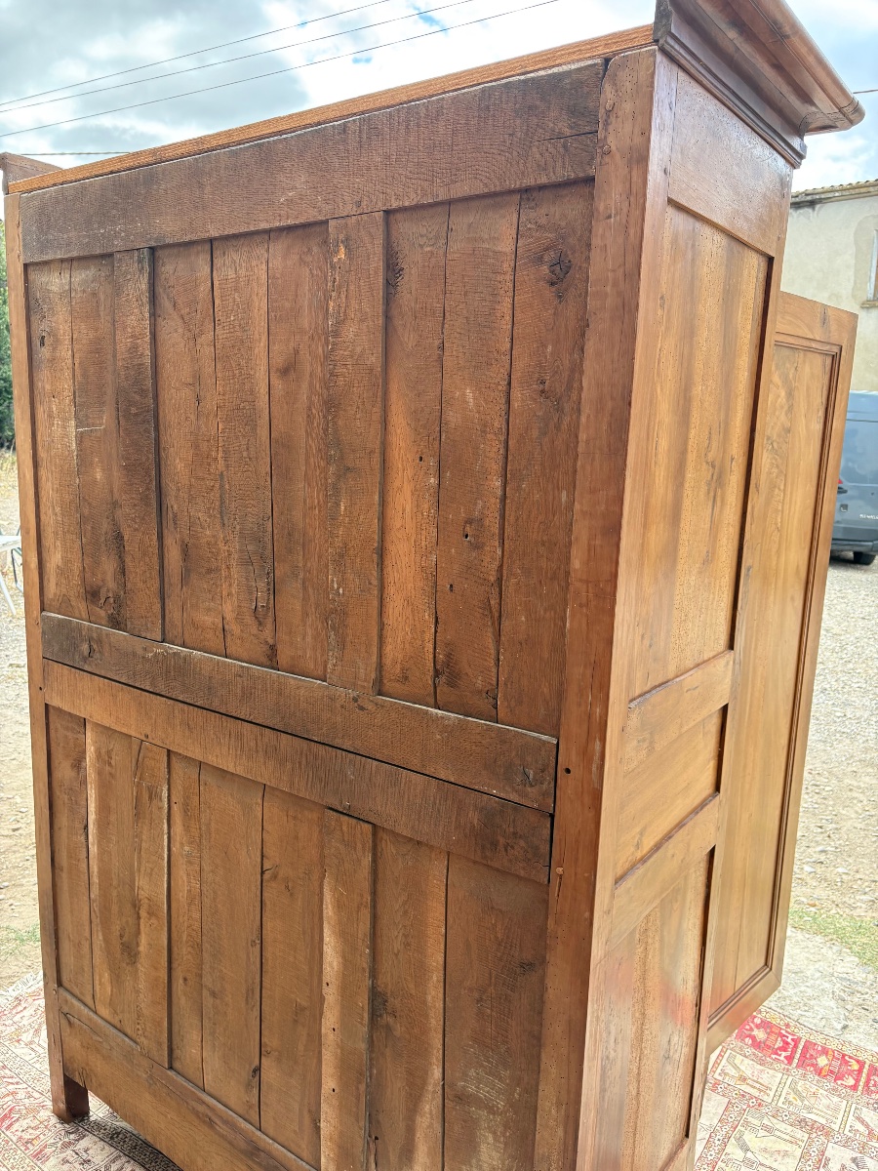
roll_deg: -1.8
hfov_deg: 53.1
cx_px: 439
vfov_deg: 67.3
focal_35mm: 26
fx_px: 879
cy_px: 586
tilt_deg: -10.8
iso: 64
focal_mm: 5.96
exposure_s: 1/456
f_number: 1.6
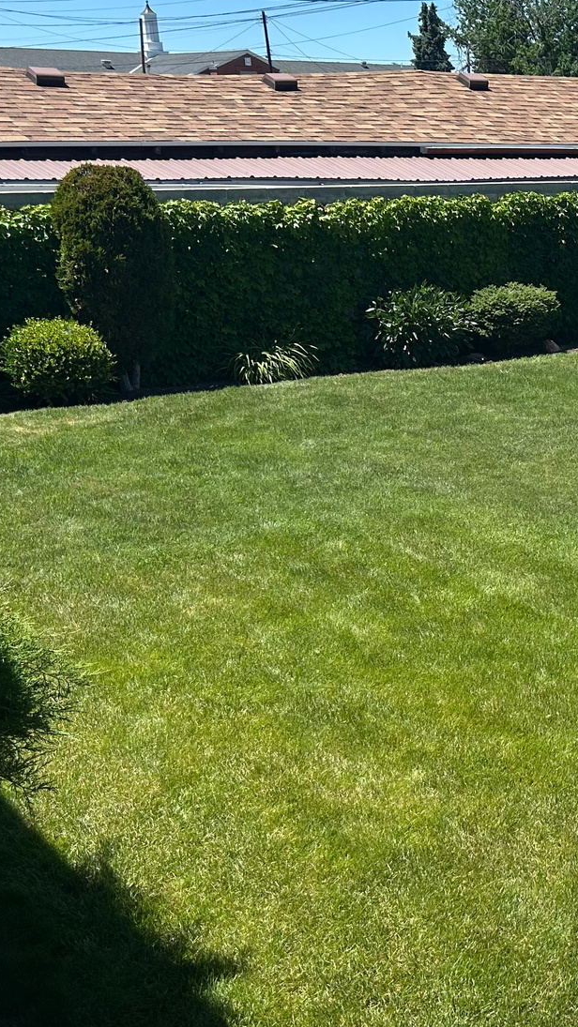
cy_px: 518
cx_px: 790
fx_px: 1444
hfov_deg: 20.3
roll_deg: -1.2
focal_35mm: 53
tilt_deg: -16.3
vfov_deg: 39.2
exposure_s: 1/3571
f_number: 1.5
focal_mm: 5.7
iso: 50
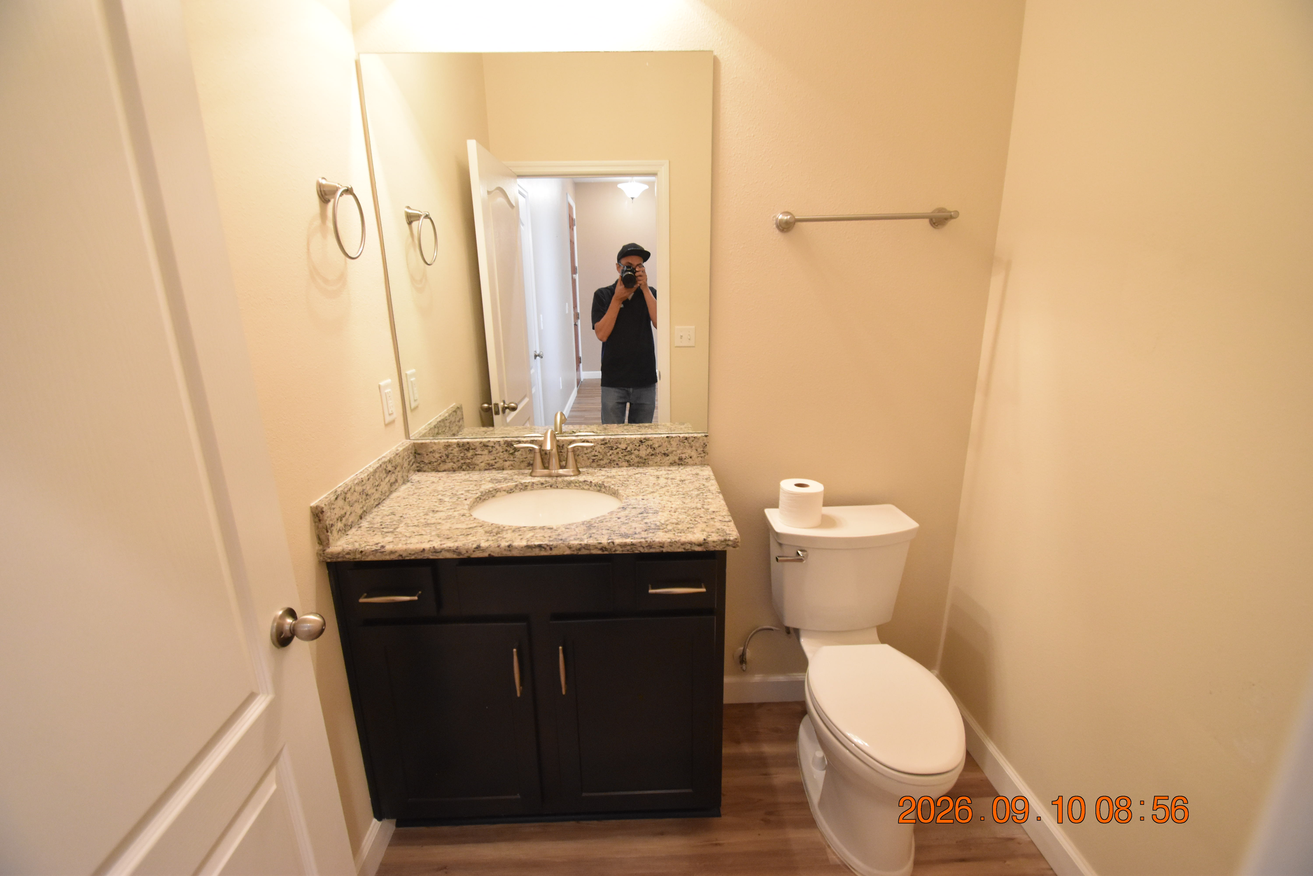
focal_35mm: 15
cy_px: 438
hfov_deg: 100.4
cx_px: 656
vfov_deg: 77.3
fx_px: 547
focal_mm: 10
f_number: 3.5
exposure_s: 1/60
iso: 2200
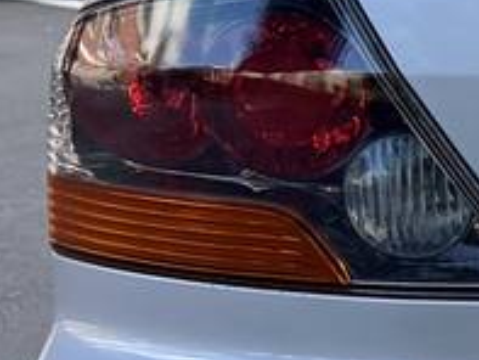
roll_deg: +1.6
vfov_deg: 9.5
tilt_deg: -14.2
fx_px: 2160
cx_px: 1362
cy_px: 197
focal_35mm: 156
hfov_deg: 10.0
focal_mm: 6.76
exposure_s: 1/1437
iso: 100
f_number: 1.78
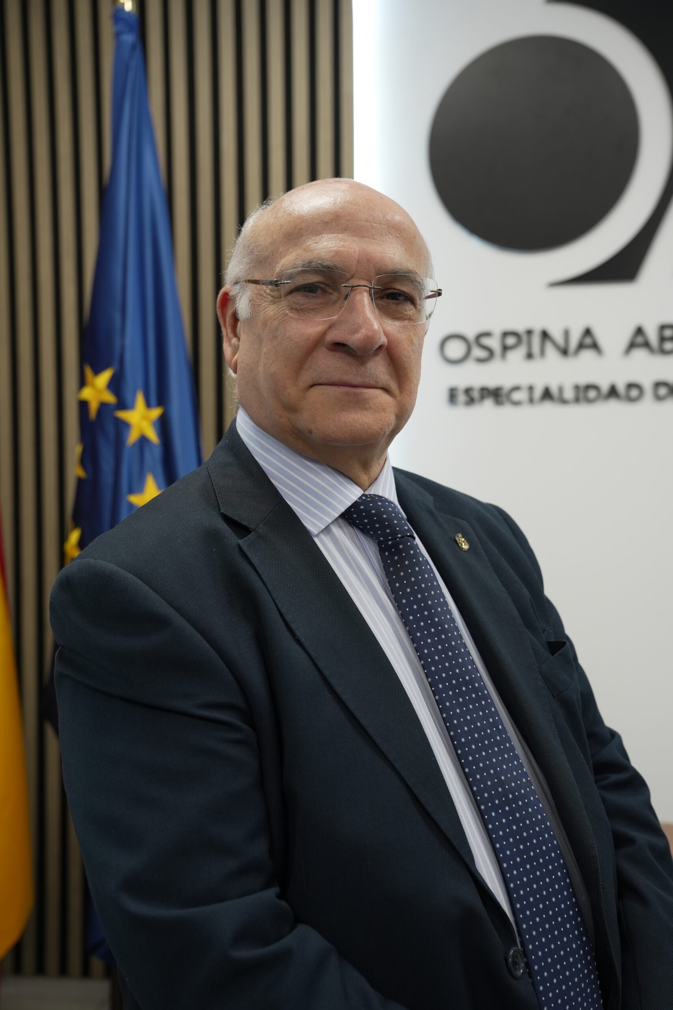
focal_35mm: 38
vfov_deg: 50.1
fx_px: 1079
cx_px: 336
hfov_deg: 34.6
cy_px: 505
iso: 800
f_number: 4
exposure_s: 1/100
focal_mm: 38.5
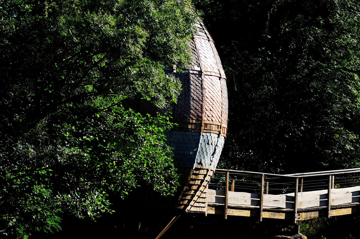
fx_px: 2538
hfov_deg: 8.1
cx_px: 228
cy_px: 89
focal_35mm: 254
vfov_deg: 5.4
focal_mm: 180
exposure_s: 1/2000
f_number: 5
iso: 200
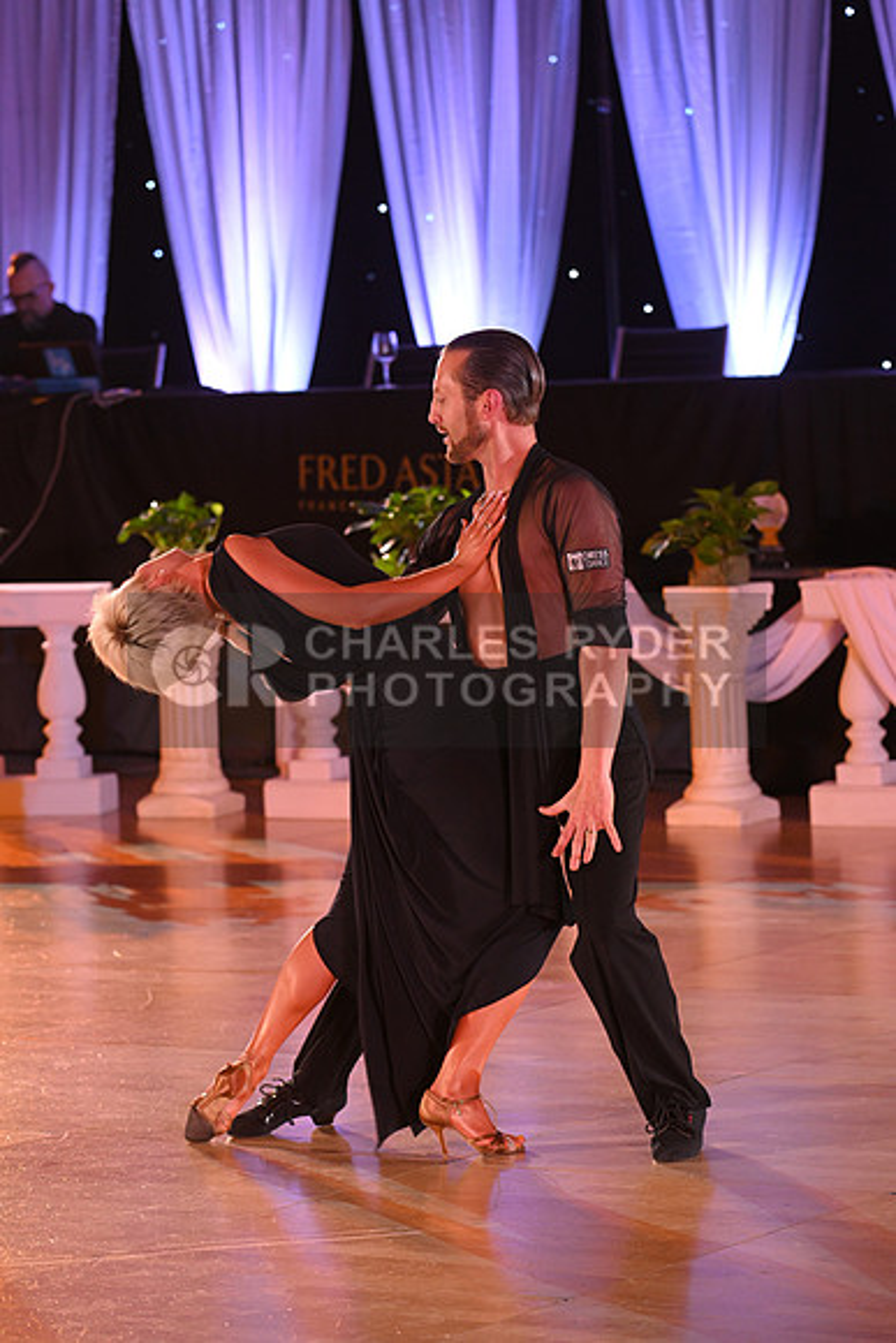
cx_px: 448
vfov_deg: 15.8
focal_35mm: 130
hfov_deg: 10.6
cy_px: 672
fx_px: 4850
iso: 2000
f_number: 5.6
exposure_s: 1/200
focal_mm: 130
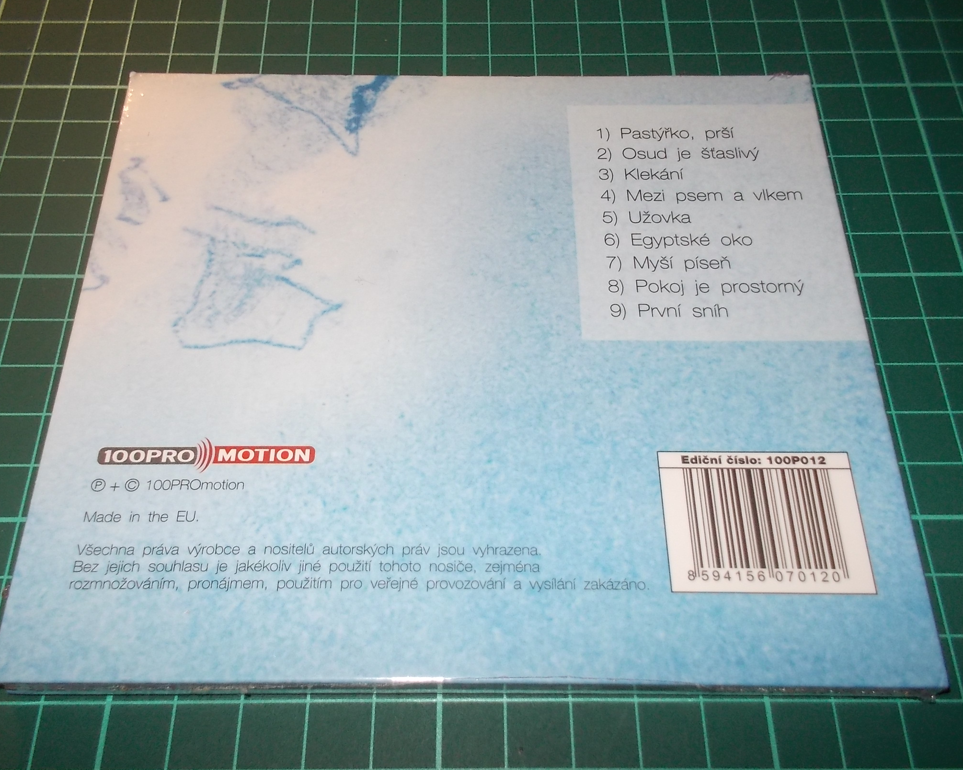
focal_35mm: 32
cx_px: 471
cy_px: 405
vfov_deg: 45.8
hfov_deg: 55.7
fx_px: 912
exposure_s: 1/30
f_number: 3.3
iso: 200
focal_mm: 4.1
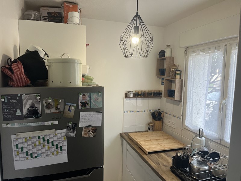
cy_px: 90
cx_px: 120
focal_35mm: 26
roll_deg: -1.4
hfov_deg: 67.3
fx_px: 181
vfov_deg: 53.1
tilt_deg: -5.8
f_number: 1.6
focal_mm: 5.1
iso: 100
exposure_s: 1/121
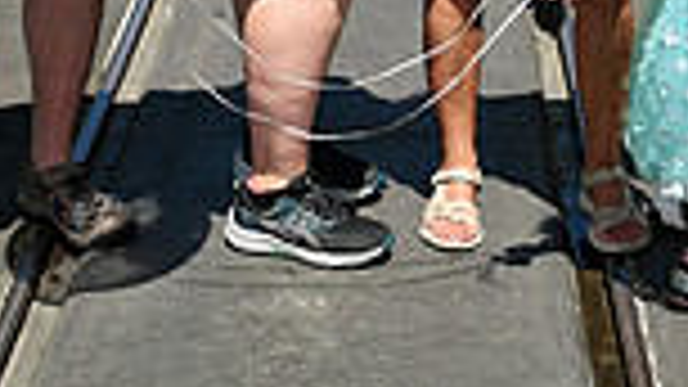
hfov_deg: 20.0
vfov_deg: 10.6
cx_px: 387
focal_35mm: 107
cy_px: -299
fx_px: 1952
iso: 100
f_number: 9
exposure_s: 1/250
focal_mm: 18
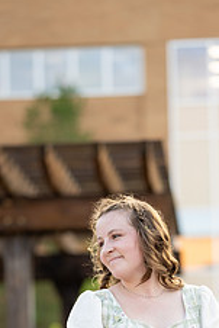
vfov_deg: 12.1
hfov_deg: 8.1
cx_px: 102
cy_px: 295
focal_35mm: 169
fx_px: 1540
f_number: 1.8
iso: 400
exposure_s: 1/1000
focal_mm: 85
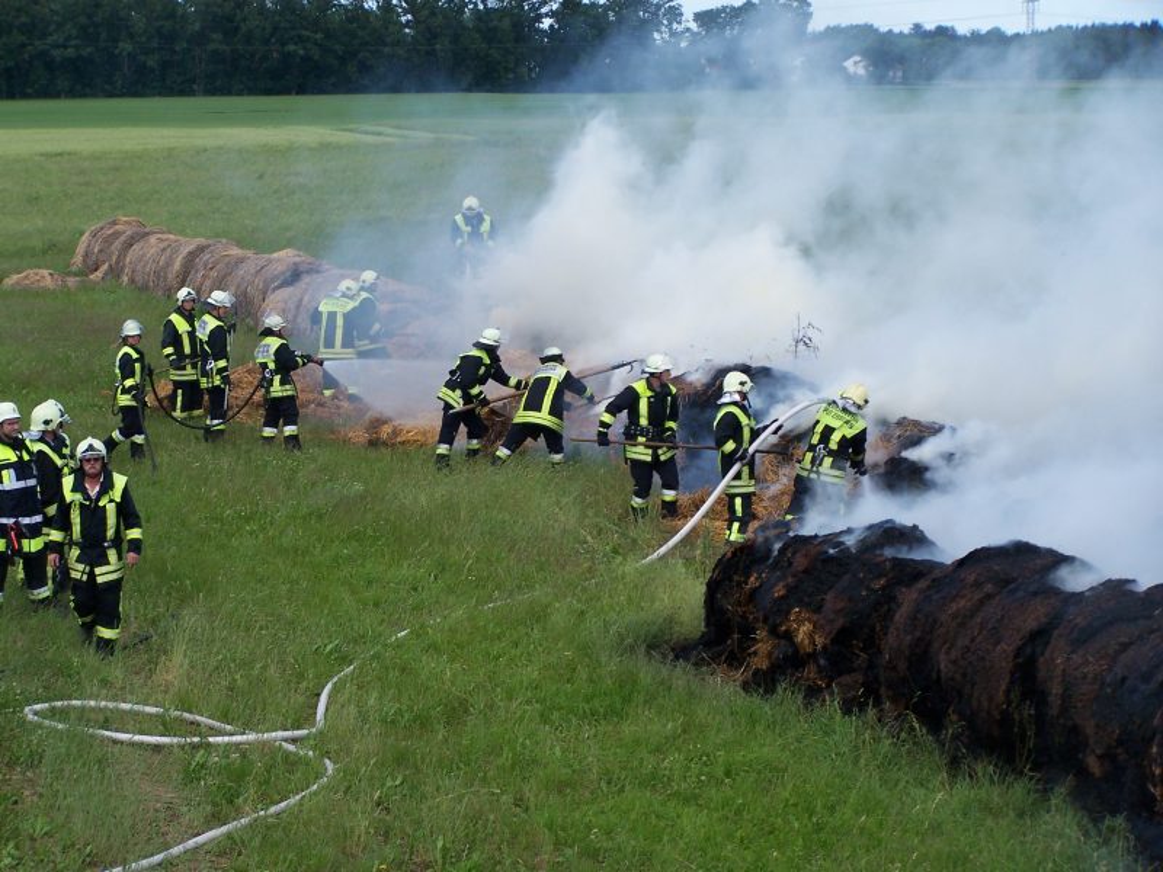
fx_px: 3528
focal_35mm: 105
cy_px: 436
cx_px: 582
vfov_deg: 14.1
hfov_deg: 18.7
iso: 80
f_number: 3.2
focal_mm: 17.5
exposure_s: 1/640
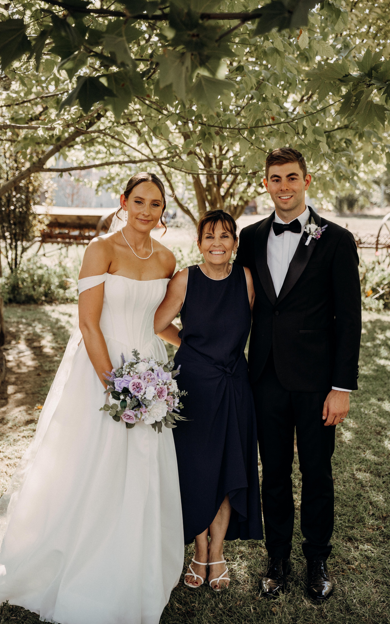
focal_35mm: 48
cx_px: 195
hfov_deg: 26.9
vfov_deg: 41.9
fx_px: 815
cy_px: 311
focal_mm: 46.9
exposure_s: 1/1250
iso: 125
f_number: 3.2
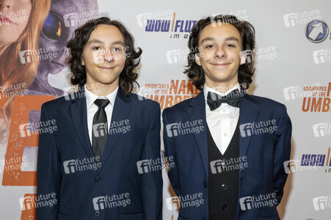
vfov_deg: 31.1
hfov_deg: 45.5
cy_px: 110
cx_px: 166
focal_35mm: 43
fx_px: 395
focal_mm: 43
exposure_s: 1/200
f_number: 5.6
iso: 800
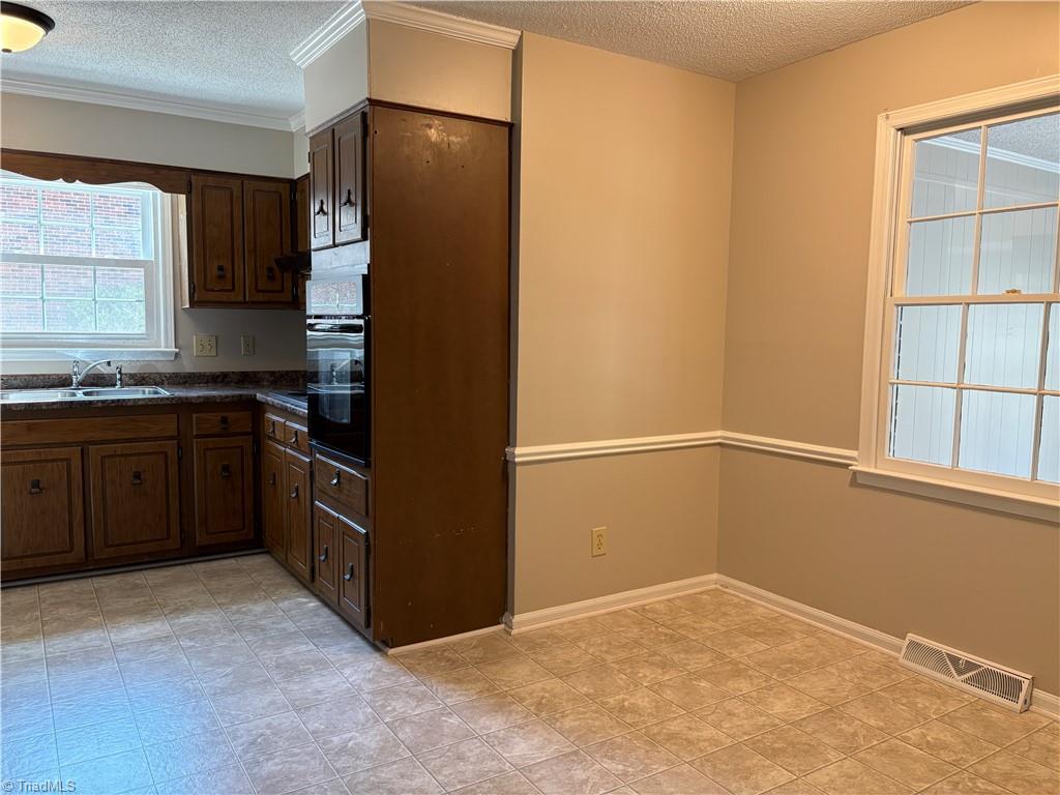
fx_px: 796
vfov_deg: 53.1
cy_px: 398
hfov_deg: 67.3
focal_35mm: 26
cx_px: 530
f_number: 1.6
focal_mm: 5.96
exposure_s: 1/60
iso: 200
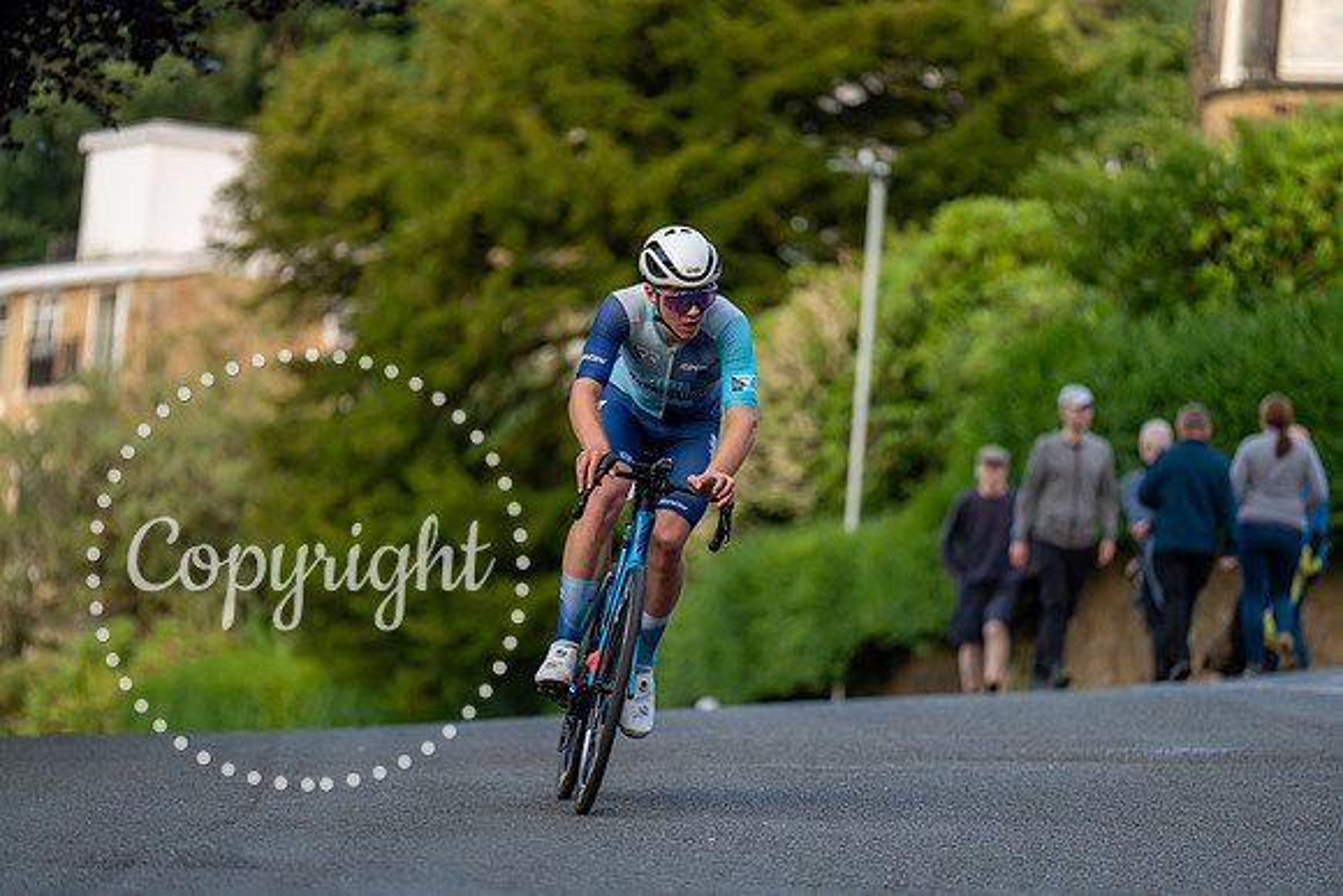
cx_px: 672
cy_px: 448
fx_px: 7015
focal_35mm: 188
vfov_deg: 7.3
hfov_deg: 10.9
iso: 1250
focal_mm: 188
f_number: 2.8
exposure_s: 1/1000
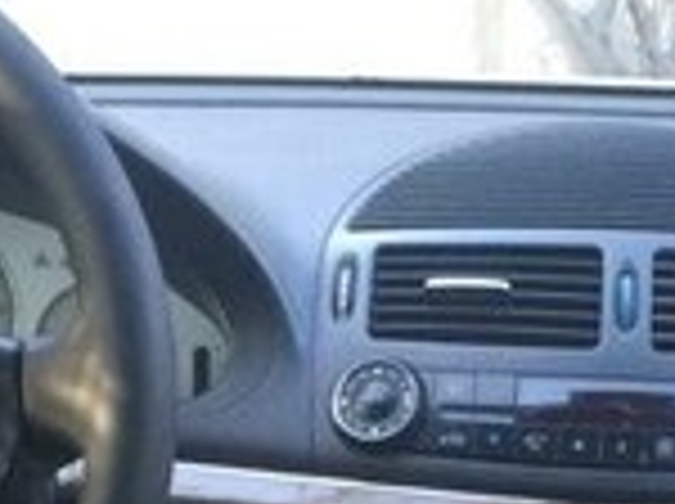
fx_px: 2492
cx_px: 603
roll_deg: +0.2
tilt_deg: -20.9
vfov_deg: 10.8
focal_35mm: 128
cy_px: 925
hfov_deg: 15.3
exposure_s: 1/33
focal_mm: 4.15
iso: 80
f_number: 2.2
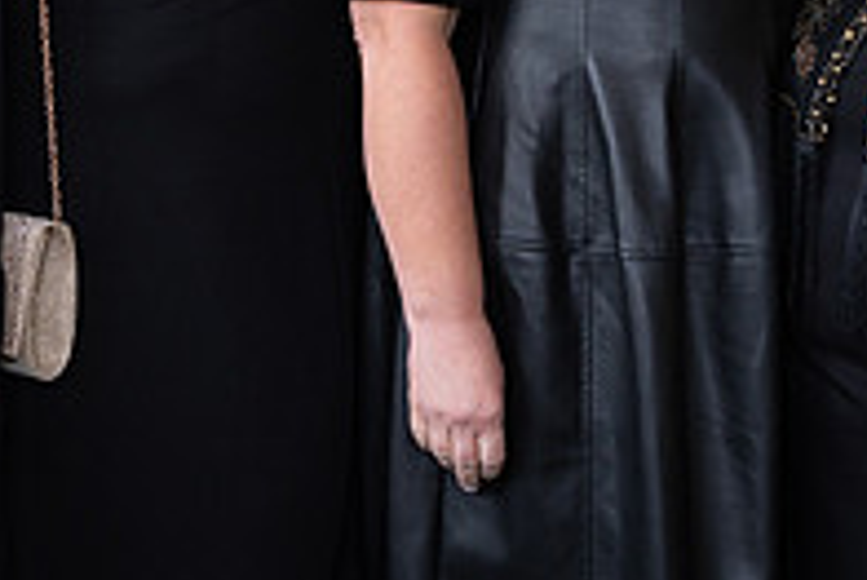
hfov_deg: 13.8
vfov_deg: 9.2
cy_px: -86
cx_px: 305
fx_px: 3567
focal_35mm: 148
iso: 400
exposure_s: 1/100
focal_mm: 50
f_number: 3.2
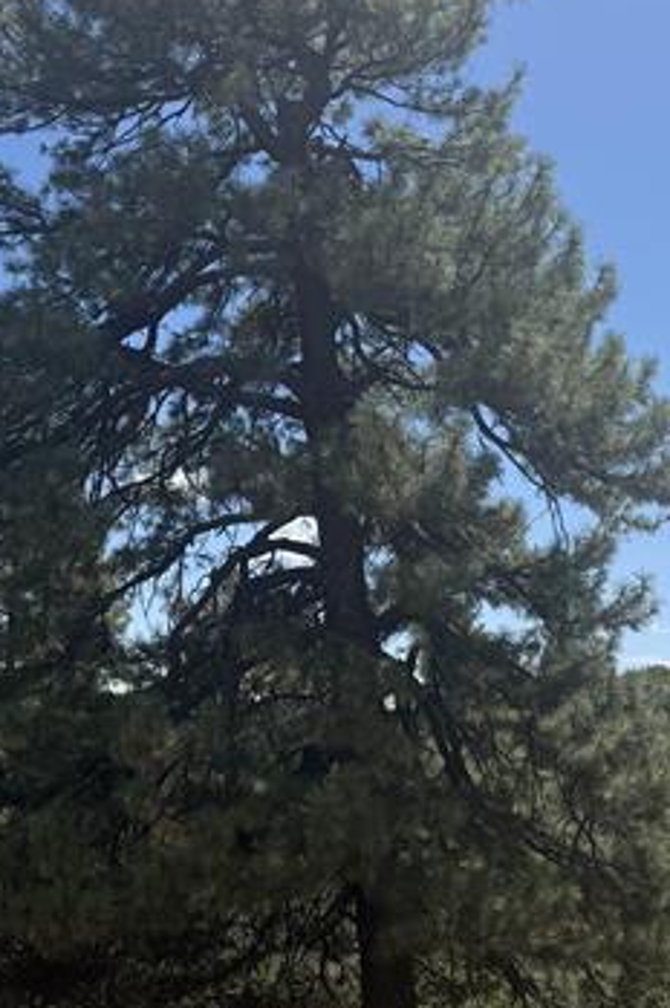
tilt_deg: +2.4
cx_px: 303
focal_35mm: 55
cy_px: 659
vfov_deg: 36.0
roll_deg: -1.4
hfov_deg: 24.6
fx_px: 1538
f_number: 1.78
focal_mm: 6.76
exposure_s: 1/4405
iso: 80
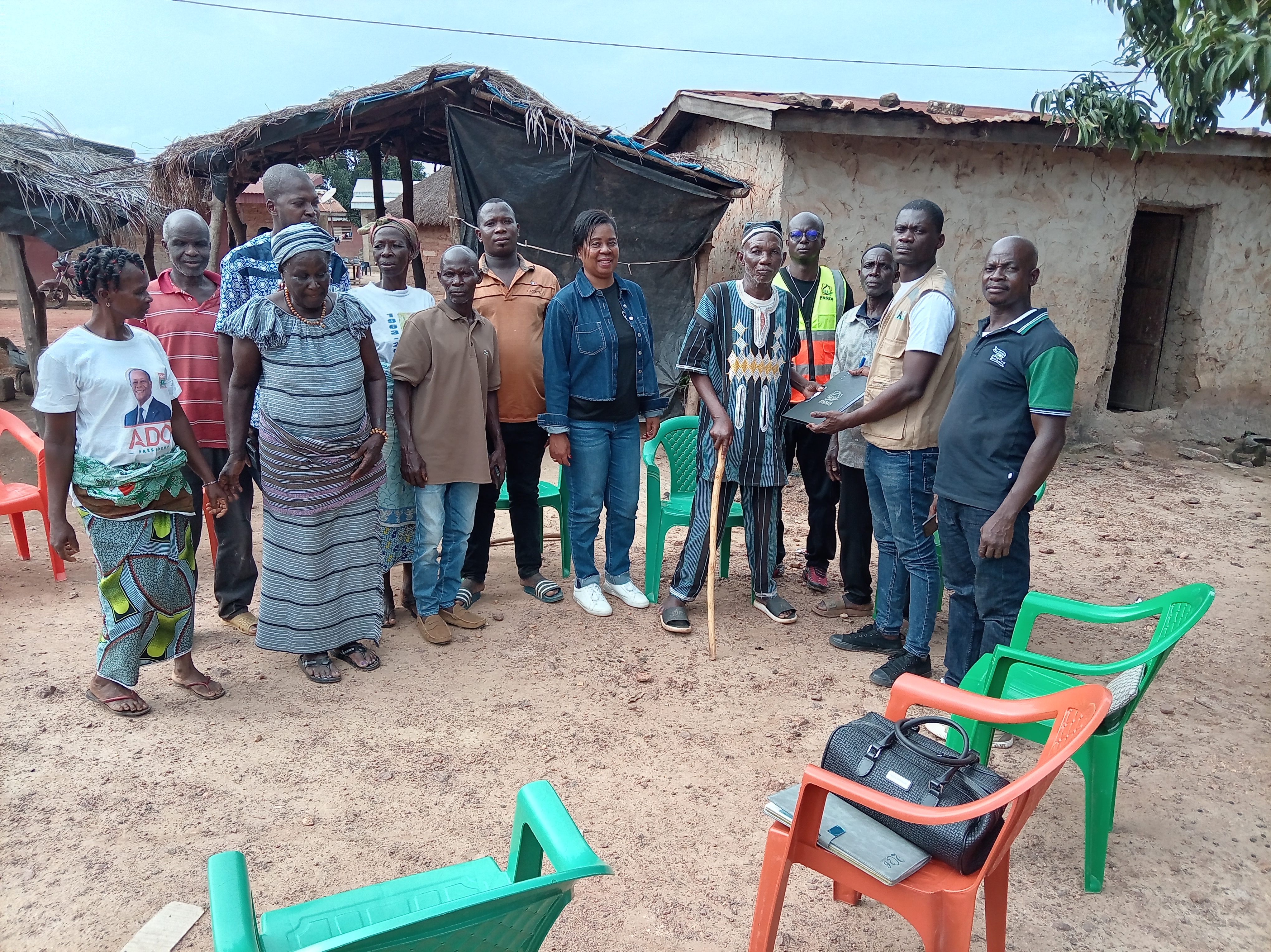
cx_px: 636
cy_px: 476
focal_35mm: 25
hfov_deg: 69.4
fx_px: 917
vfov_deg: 54.8
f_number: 1.8
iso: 104
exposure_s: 1/284
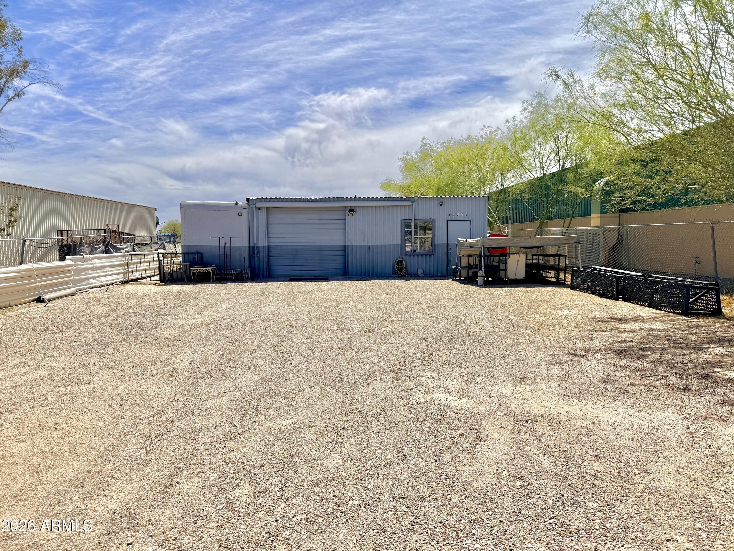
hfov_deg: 71.6
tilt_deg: -3.8
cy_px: 276
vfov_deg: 56.8
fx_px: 509
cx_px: 367
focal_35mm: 24
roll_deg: +1.0
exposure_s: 1/10309
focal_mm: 6.76
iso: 80
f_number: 1.78
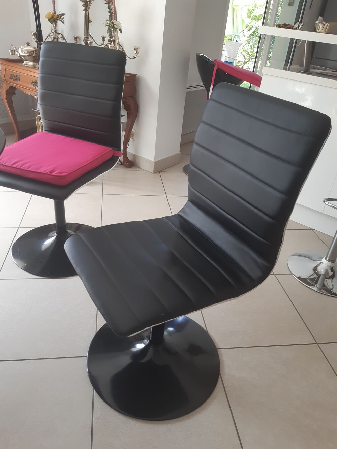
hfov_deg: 53.1
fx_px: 337
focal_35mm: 26
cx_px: 168
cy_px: 224
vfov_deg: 67.3
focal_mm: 3.92
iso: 64
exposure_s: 1/100
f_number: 1.7
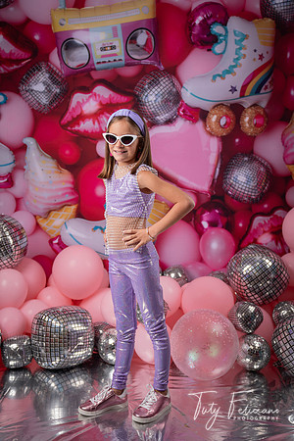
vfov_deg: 48.5
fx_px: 490
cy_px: 220
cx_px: 147
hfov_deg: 33.4
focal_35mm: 40
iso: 50
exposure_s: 1/125
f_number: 3.2
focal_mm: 40
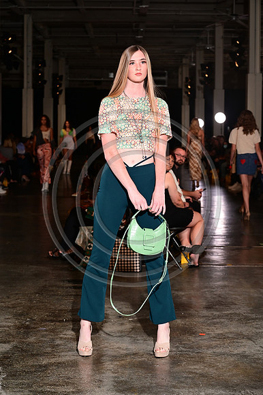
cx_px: 132
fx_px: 768
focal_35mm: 70
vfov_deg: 28.9
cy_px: 198
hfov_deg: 19.4
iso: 1000
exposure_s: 1/160
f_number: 6.3
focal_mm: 70
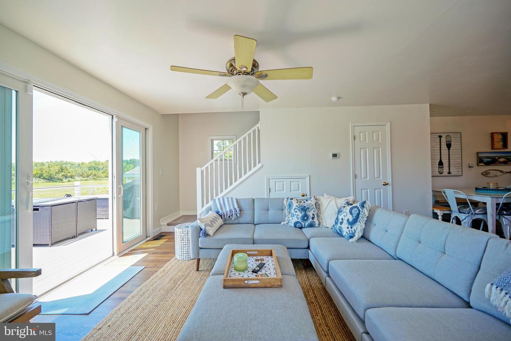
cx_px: 256
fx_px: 213
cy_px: 170
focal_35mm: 15
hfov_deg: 100.4
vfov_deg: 77.3
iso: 100
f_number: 4
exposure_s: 1/60
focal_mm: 10
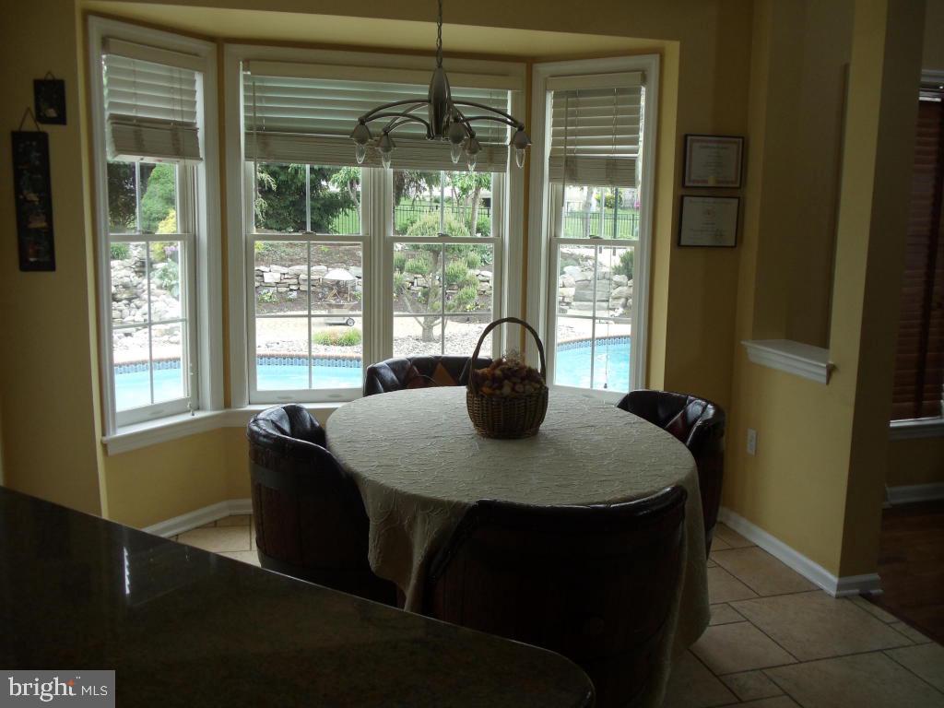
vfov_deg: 32.9
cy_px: 354
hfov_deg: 42.9
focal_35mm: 44
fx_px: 1200
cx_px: 472
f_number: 3.5
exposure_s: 1/125
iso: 100
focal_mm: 6
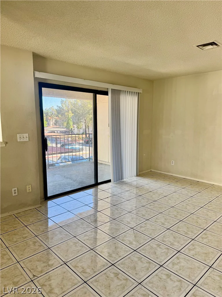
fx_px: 205
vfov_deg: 71.6
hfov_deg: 56.8
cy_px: 148
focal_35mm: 24
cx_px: 111
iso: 80
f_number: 1.78
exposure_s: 1/127
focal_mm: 6.76
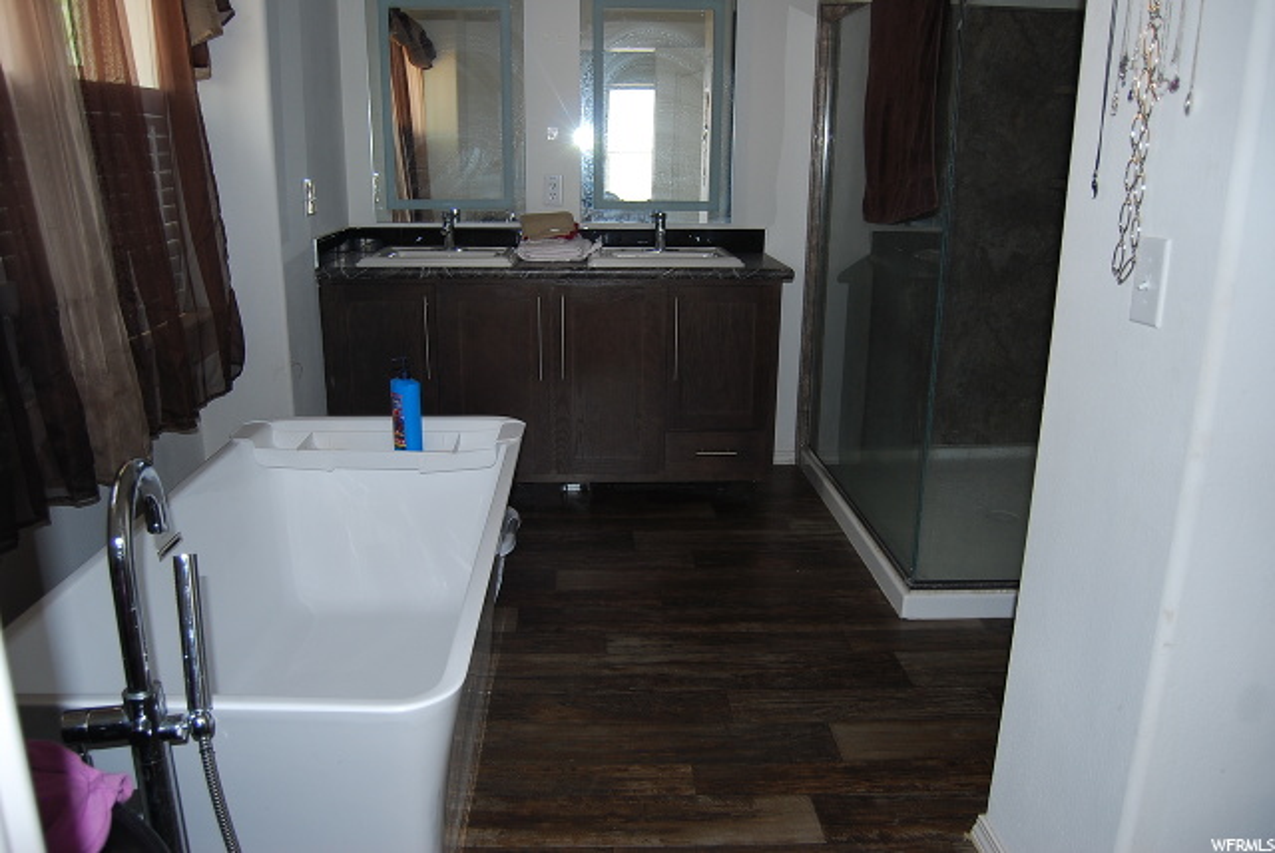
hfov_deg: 67.3
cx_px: 638
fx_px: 957
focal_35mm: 27
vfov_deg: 48.0
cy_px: 426
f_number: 3.5
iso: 200
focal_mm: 18
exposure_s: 1/60
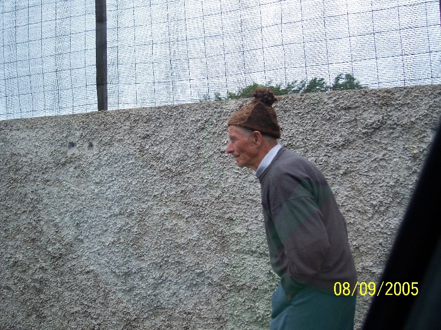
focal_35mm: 38
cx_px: 220
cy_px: 165
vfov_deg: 37.7
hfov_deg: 49.0
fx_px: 484
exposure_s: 1/350
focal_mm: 8
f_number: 2.8
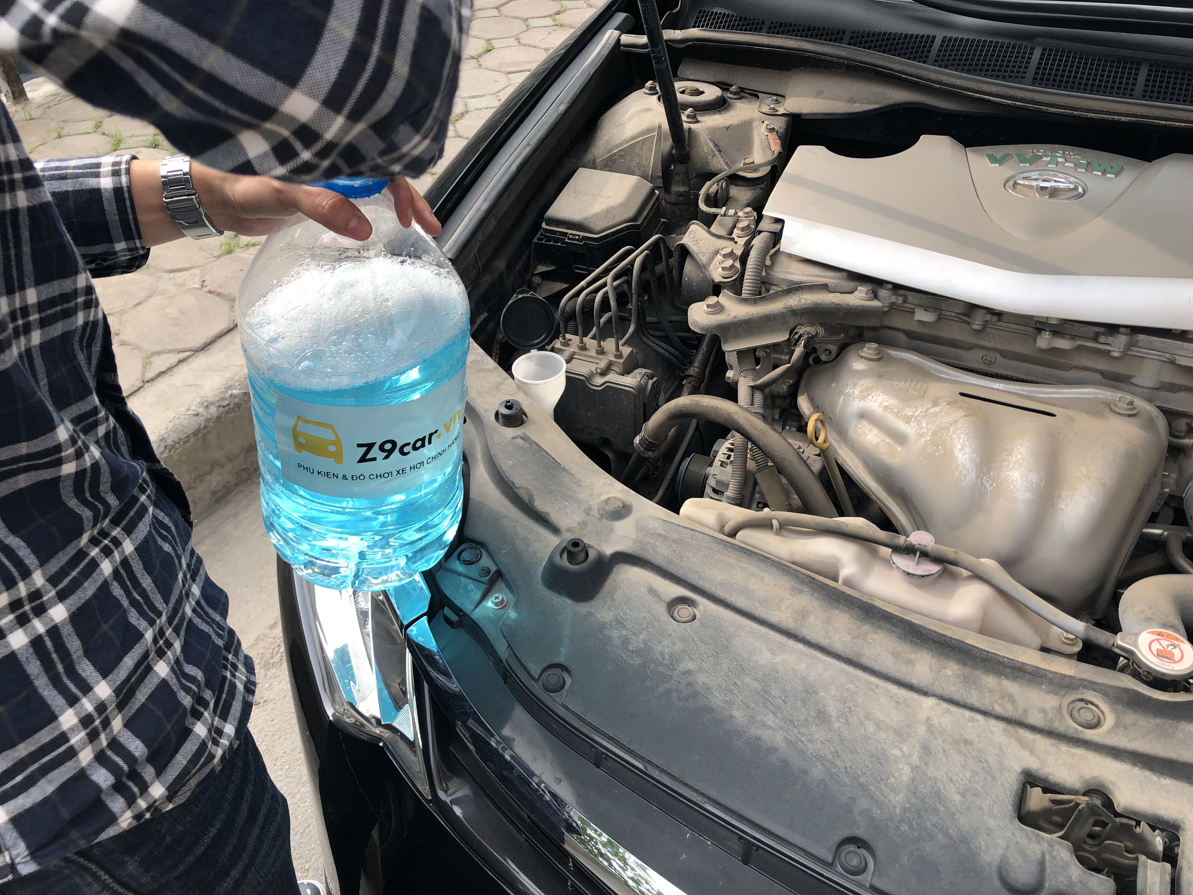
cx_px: 596
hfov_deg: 63.4
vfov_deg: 49.7
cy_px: 448
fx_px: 965
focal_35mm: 28
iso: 20
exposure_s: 1/259
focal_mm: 3.99
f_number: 1.8
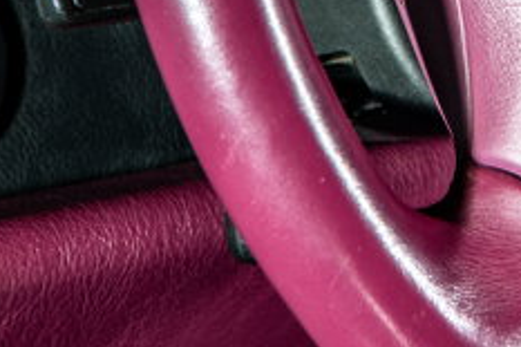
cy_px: -196
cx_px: 1002
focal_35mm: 308
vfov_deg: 4.4
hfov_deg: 6.5
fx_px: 4454
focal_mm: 70
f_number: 10
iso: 200
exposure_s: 1/100
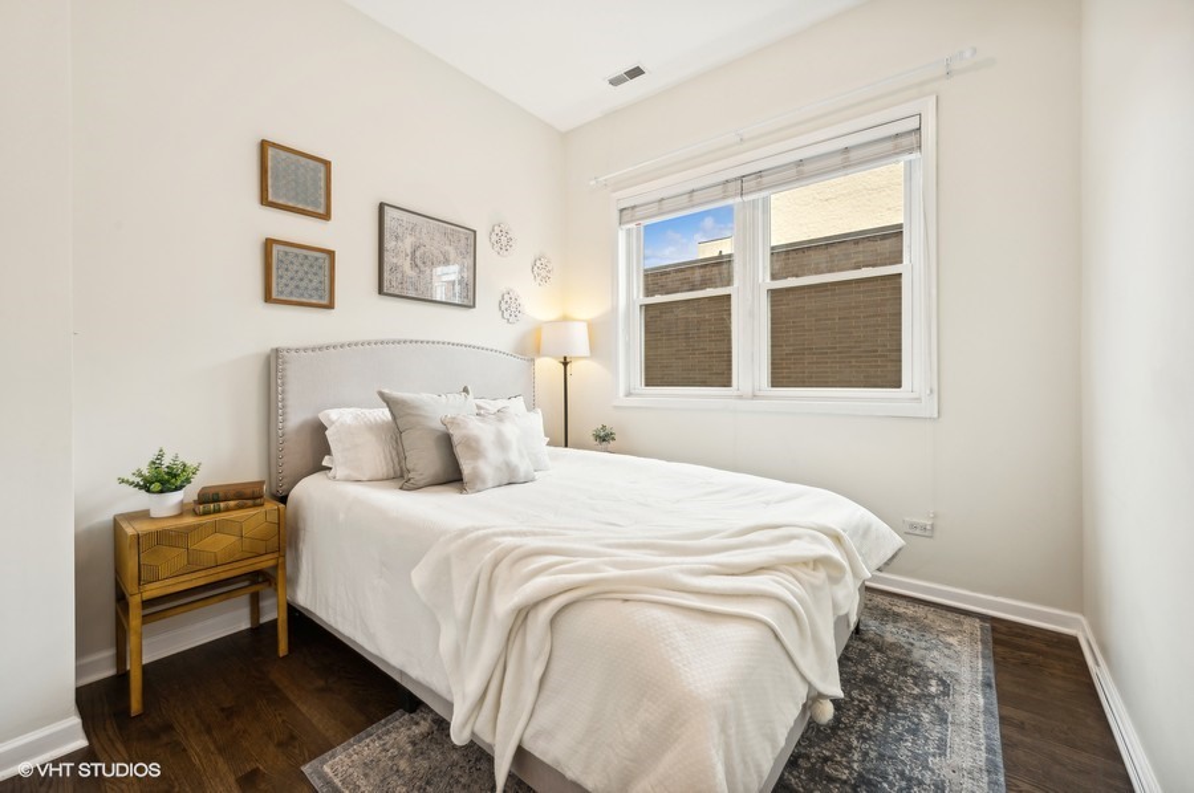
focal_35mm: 14
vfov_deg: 81.1
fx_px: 464
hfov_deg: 104.3
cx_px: 597
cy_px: 396
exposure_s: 1/13
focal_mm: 14
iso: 100
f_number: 10
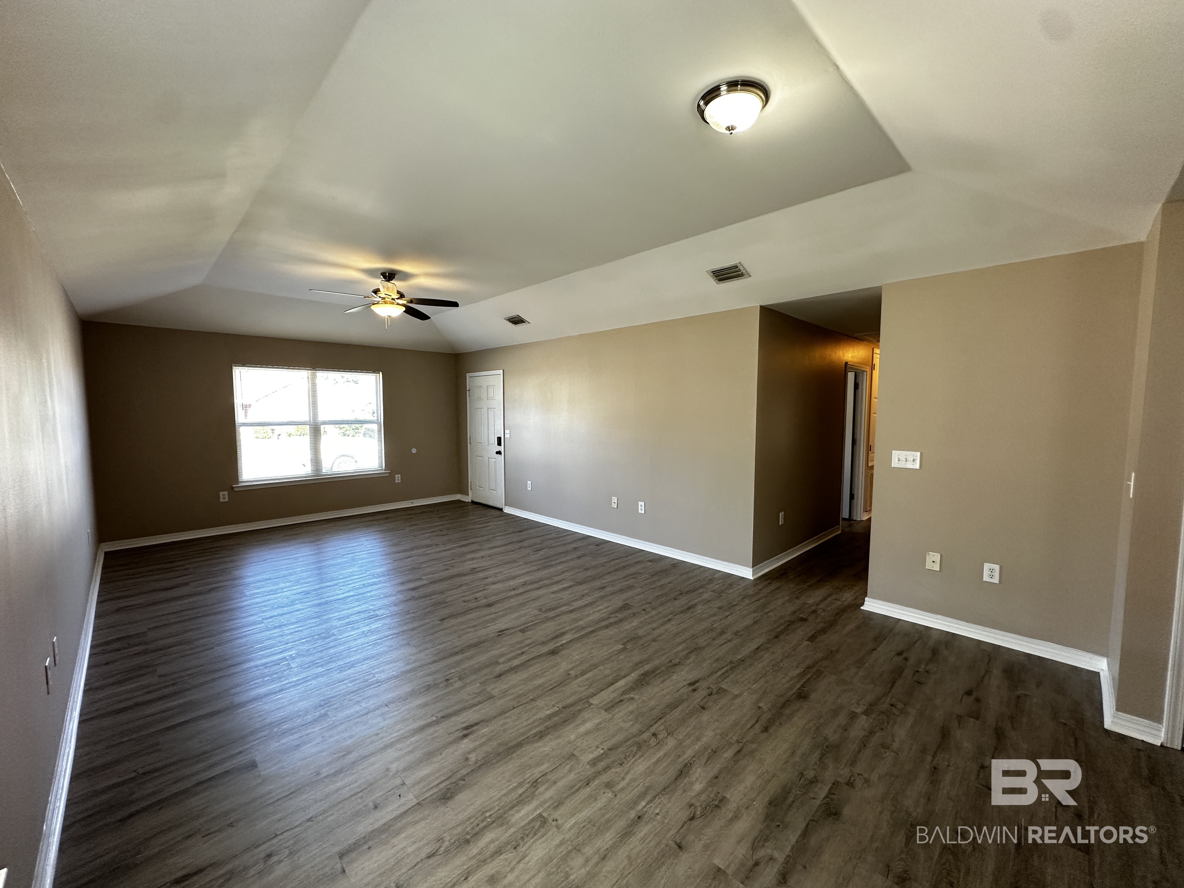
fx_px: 479
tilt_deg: -4.2
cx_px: 592
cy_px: 444
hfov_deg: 102.1
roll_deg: -0.9
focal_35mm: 14
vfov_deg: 85.7
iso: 200
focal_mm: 2.22
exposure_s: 1/60
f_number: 2.2
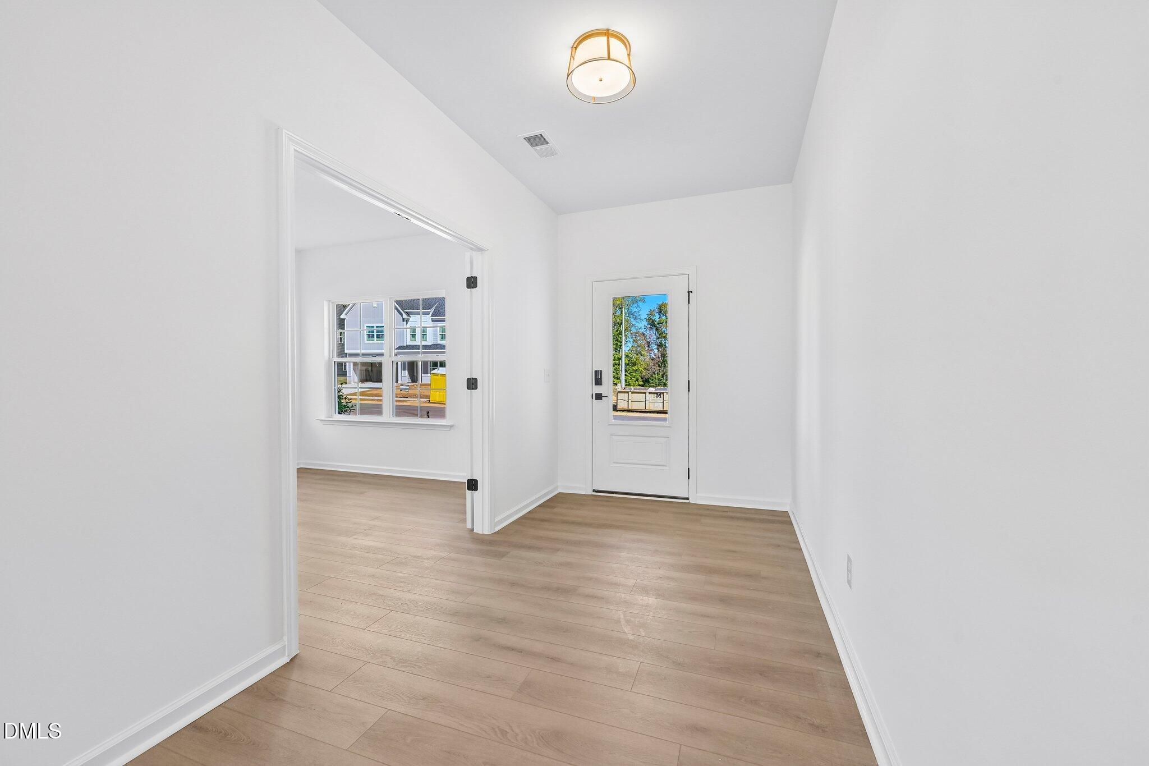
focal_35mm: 14
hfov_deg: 104.3
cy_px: 383
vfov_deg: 81.2
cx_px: 574
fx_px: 447
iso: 125
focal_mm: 14
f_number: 8
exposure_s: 1/40
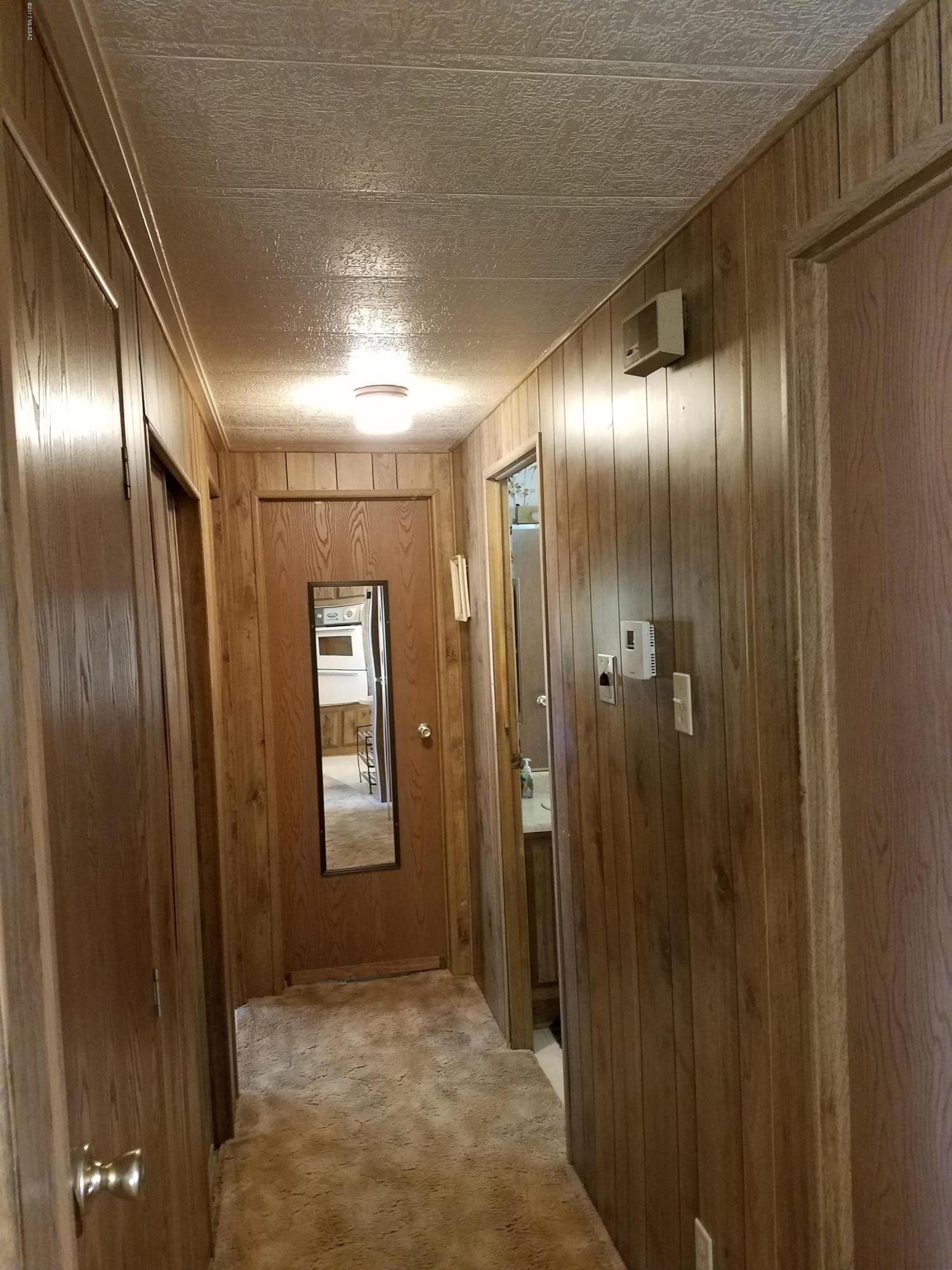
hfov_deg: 53.1
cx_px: 476
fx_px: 953
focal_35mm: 26
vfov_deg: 67.3
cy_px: 635
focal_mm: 4.2
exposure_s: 1/13
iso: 200
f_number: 1.7
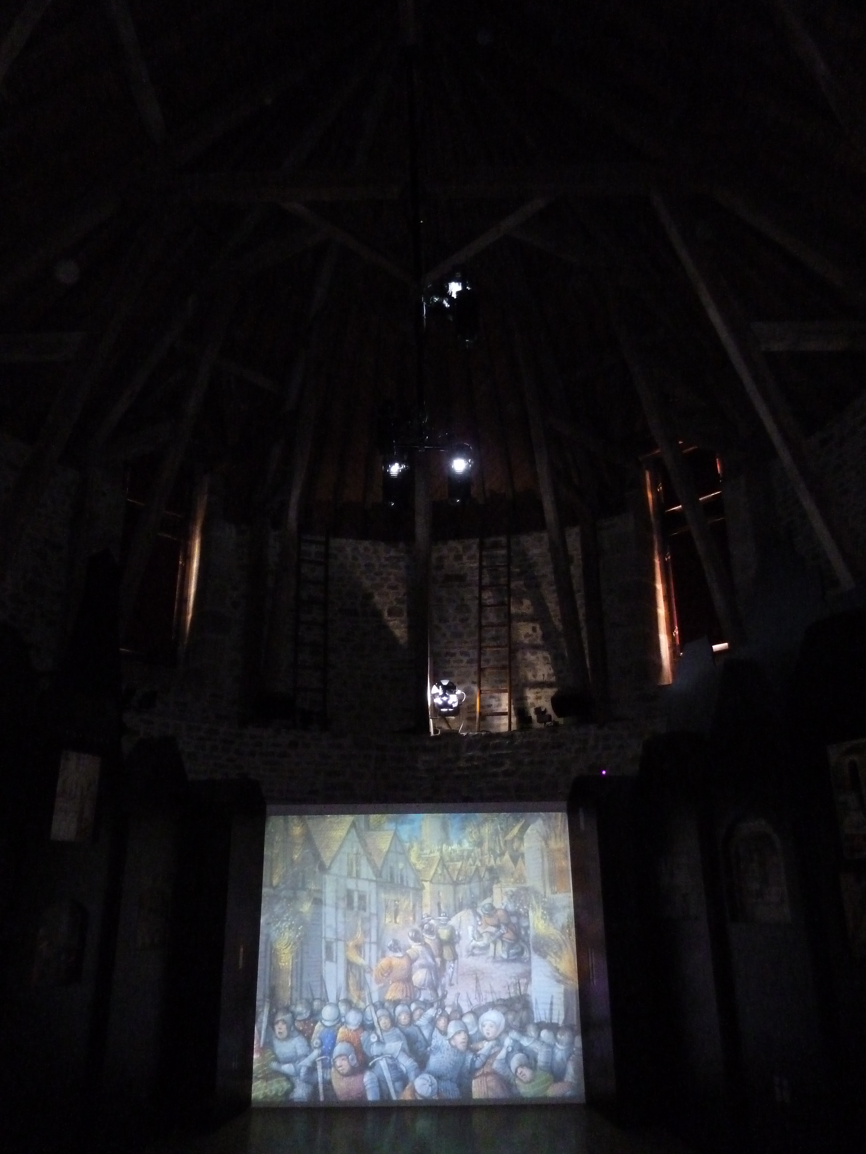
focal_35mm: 25
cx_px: 433
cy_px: 577
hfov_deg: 54.9
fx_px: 834
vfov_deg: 69.4
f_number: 3.3
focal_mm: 4.1
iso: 800
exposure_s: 1/6
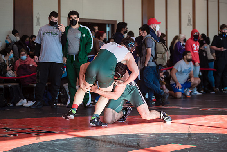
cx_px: 114
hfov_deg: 20.4
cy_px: 76
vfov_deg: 13.7
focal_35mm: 100
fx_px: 631
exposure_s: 1/400
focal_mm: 100
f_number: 4
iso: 400
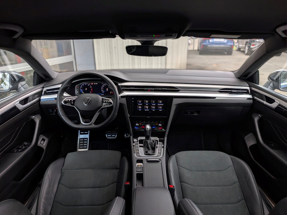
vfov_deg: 56.8
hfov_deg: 71.6
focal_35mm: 24
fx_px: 199
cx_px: 144
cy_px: 108
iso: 30
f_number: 1.7
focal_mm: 4.53
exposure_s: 1/211
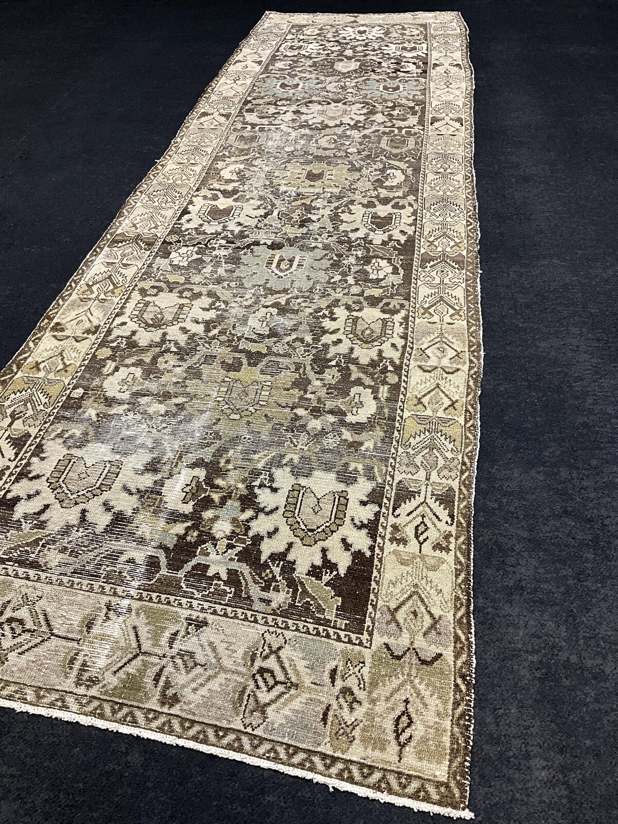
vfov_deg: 61.7
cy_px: 412
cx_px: 309
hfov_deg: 48.2
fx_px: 690
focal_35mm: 29
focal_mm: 3
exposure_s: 1/60
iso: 80
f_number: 1.8
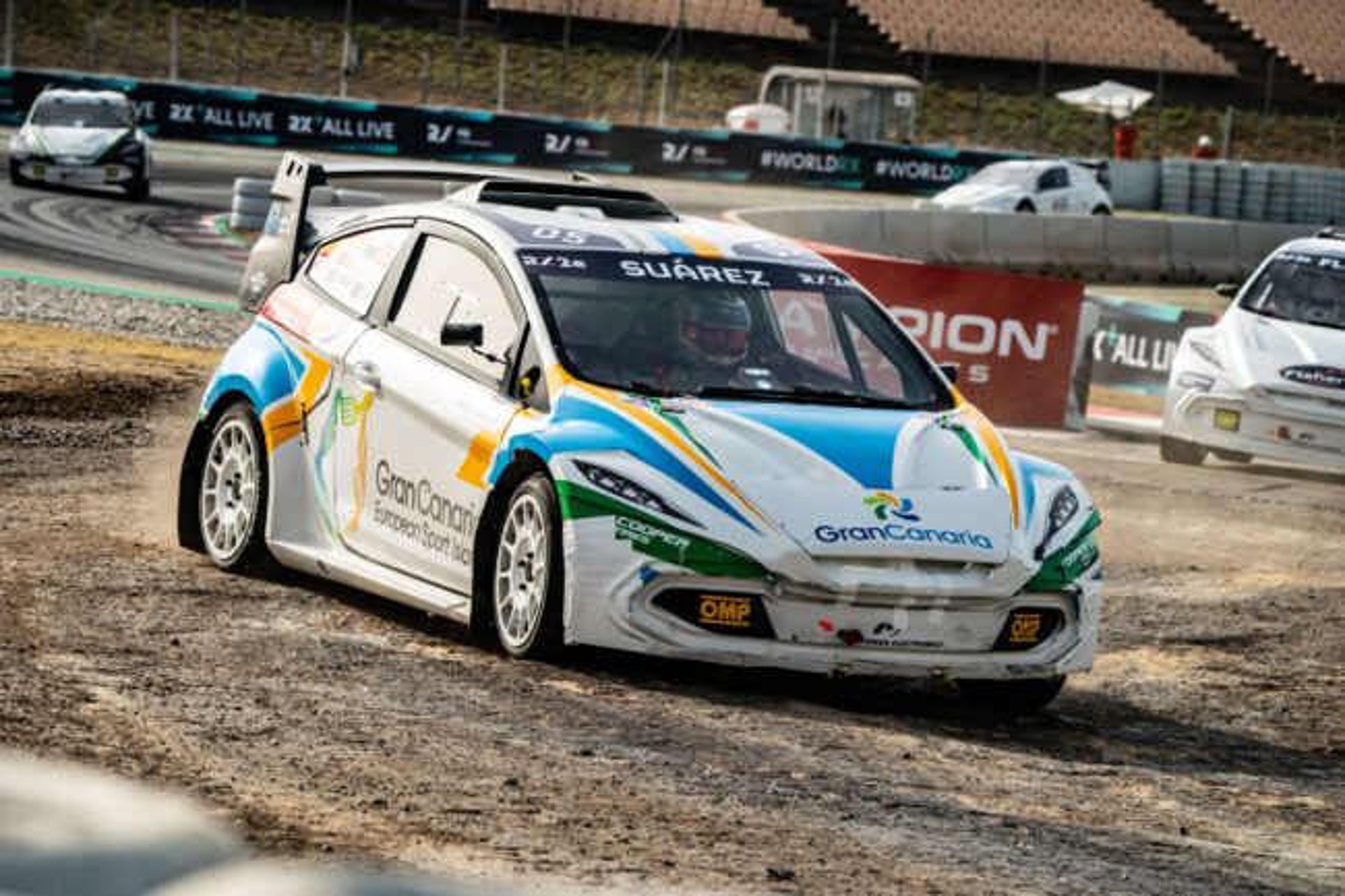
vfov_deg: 6.9
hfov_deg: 10.3
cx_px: 672
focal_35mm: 200
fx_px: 7470
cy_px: 448
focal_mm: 200
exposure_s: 1/1250
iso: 800
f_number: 9
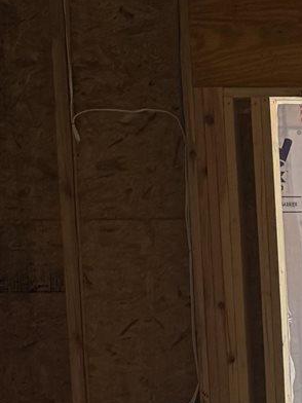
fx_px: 1640
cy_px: 522
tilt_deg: -4.3
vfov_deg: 13.5
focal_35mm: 141
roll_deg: -1.4
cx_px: 674
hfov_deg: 9.6
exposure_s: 1/649
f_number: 1.78
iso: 80
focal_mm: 6.76
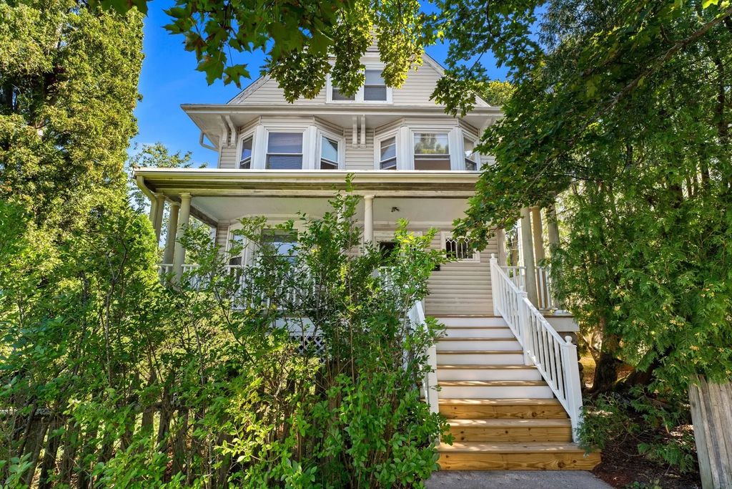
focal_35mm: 16
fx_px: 325
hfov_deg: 96.7
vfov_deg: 73.8
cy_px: 244
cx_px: 366
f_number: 8
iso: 400
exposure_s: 1/80
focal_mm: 16
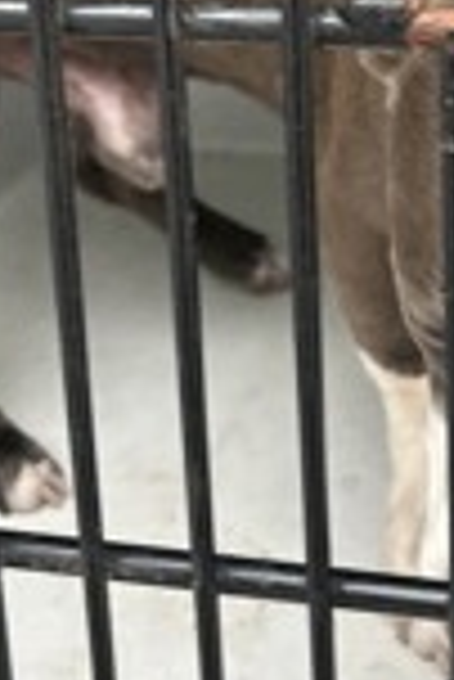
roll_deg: -0.5
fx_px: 1415
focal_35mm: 75
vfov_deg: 26.1
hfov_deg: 18.1
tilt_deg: -14.8
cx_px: 366
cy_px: 63
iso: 320
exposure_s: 1/60
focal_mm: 5.7
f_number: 1.5
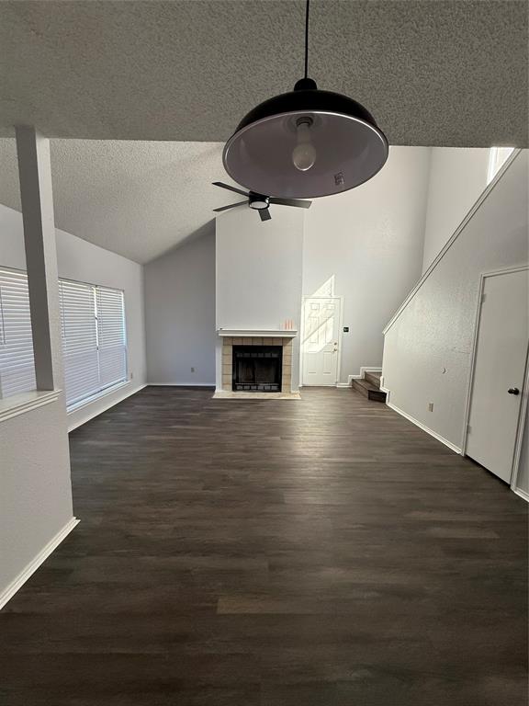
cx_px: 264
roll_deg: -1.0
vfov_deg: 102.1
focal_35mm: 14
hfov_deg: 85.7
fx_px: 285
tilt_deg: -5.9
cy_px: 353
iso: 160
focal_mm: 2.22
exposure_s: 1/99
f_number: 2.2
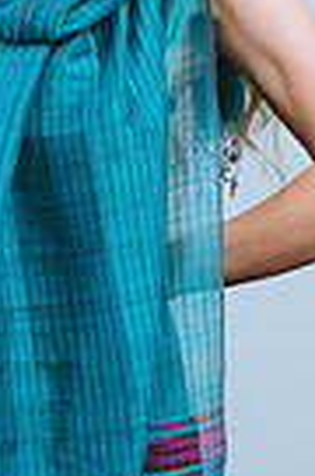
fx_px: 3720
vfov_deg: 7.3
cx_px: 7
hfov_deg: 4.8
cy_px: 196
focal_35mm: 282
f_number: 4
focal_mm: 85
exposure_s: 1/200
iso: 100
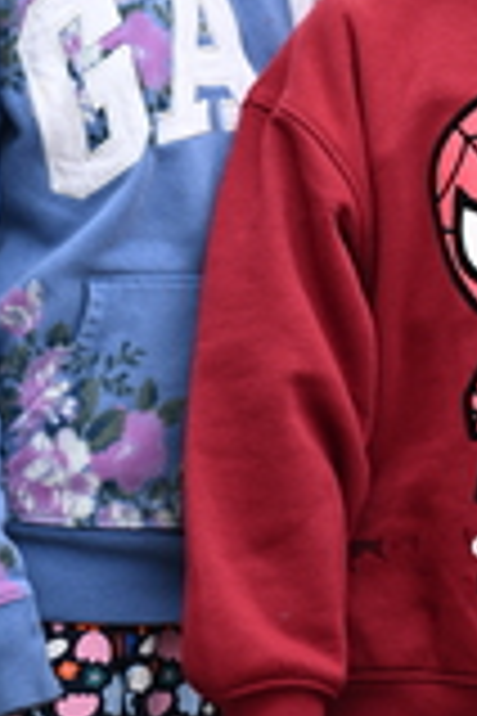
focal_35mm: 553
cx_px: 601
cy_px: -14
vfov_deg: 3.7
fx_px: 10990
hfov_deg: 2.5
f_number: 2.8
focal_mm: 160
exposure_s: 1/1600
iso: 640
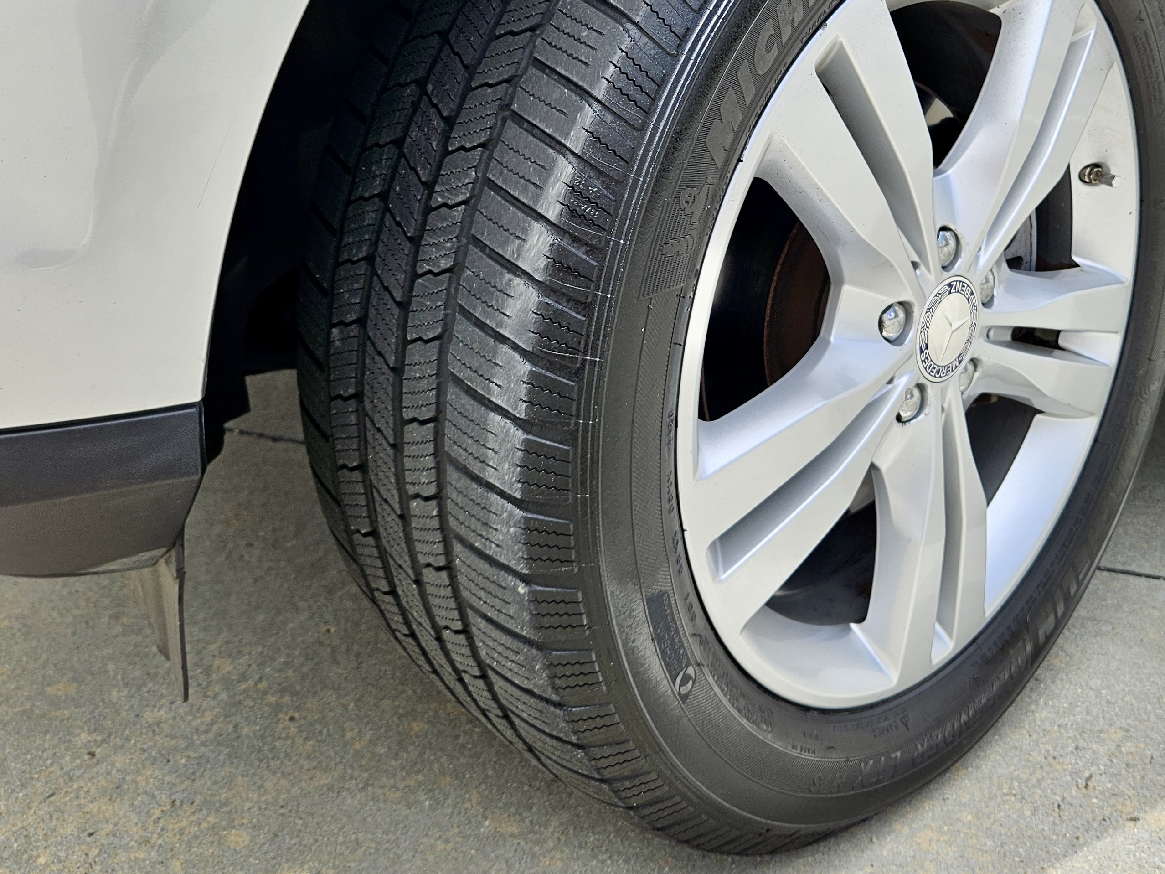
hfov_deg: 50.9
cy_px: 260
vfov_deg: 39.0
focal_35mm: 36
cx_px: 722
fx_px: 1212
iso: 25
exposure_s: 1/976
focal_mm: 5.4
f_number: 1.8
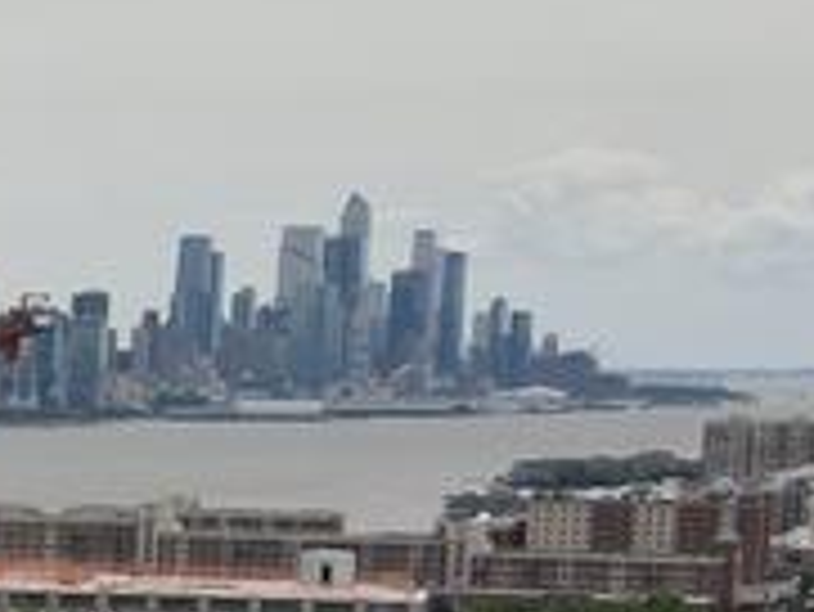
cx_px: -926
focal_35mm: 136
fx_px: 3200
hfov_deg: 12.4
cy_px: 904
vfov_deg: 10.6
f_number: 2.8
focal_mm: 4.5
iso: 100
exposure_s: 1/1000
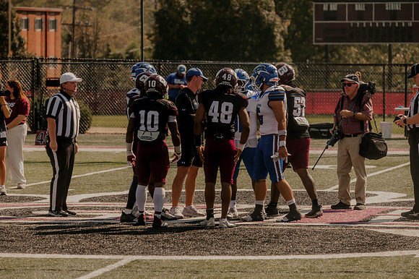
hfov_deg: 7.4
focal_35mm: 278
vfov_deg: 4.9
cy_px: 140
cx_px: 210
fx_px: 3236
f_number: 6
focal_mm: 270
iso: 125
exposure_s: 1/400
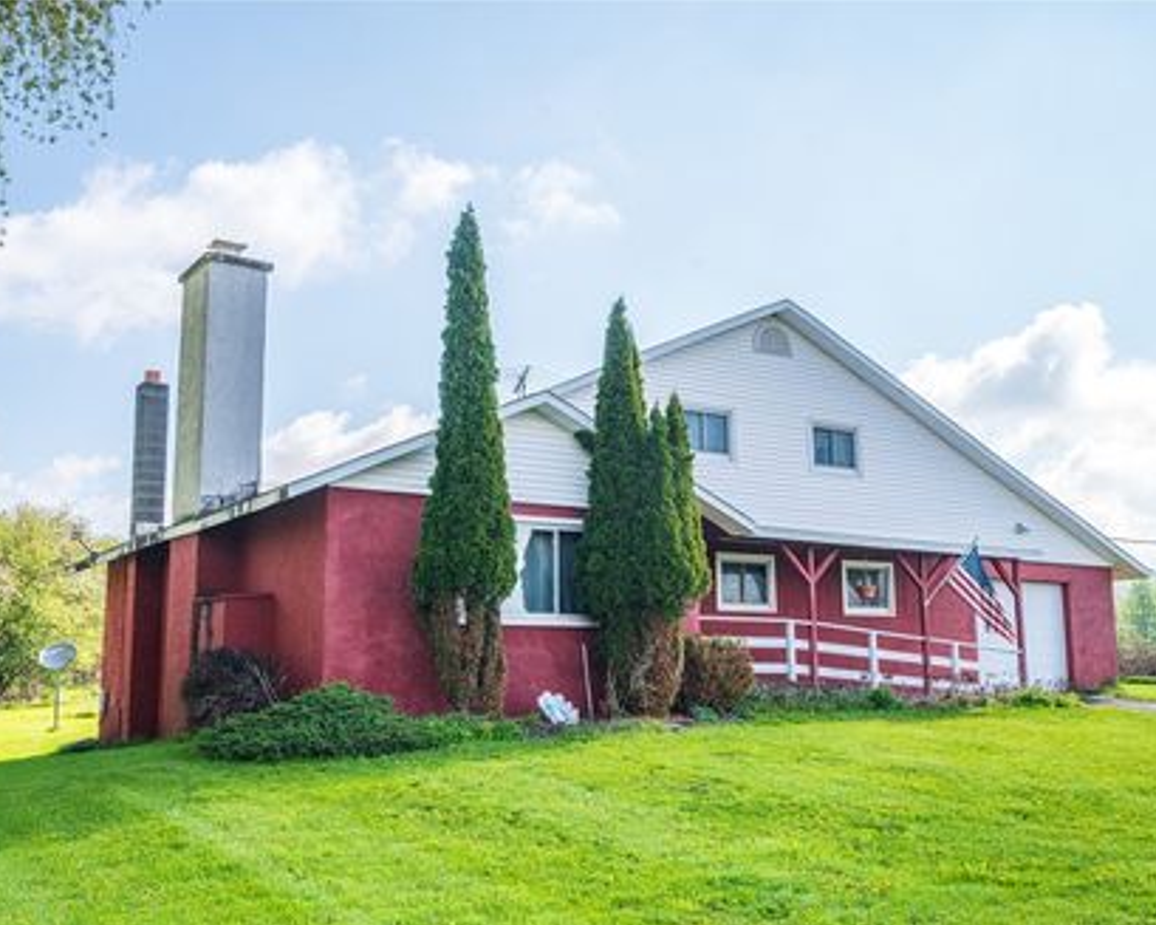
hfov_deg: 46.2
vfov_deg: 37.7
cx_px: 647
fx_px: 1354
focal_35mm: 40
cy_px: 468
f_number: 9
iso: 1250
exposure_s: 1/2000
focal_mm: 34.5
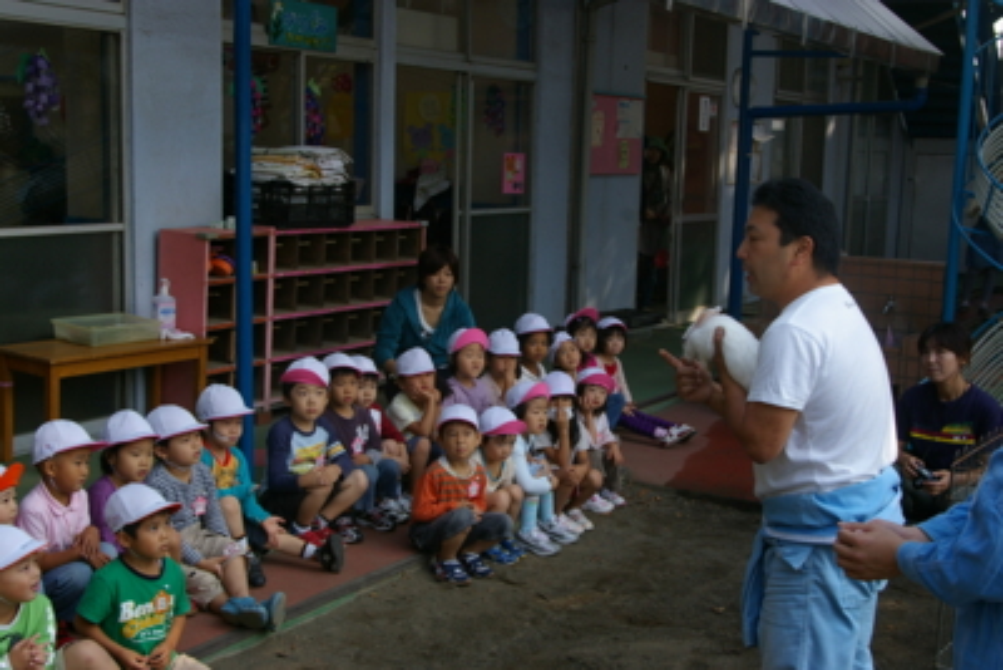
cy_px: 335
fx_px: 1296
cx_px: 502
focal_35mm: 46
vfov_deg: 29.0
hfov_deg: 42.3
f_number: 6.7
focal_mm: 31
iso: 200
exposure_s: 1/125
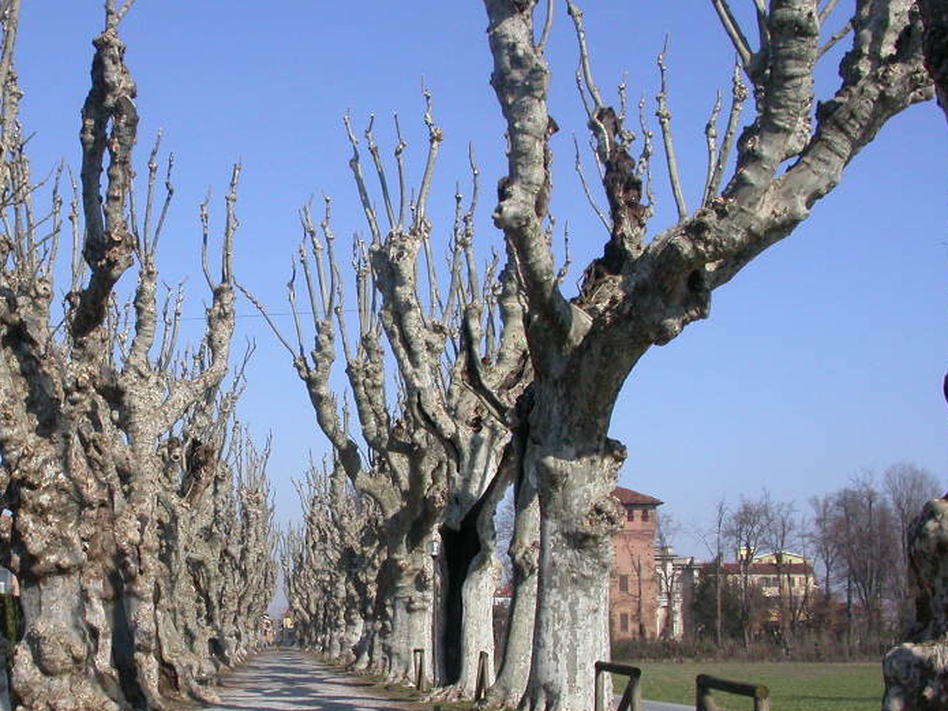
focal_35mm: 56
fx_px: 1533
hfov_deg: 33.8
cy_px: 446
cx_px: 269
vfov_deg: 26.0
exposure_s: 1/416
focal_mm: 7.85
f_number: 7.5
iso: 100
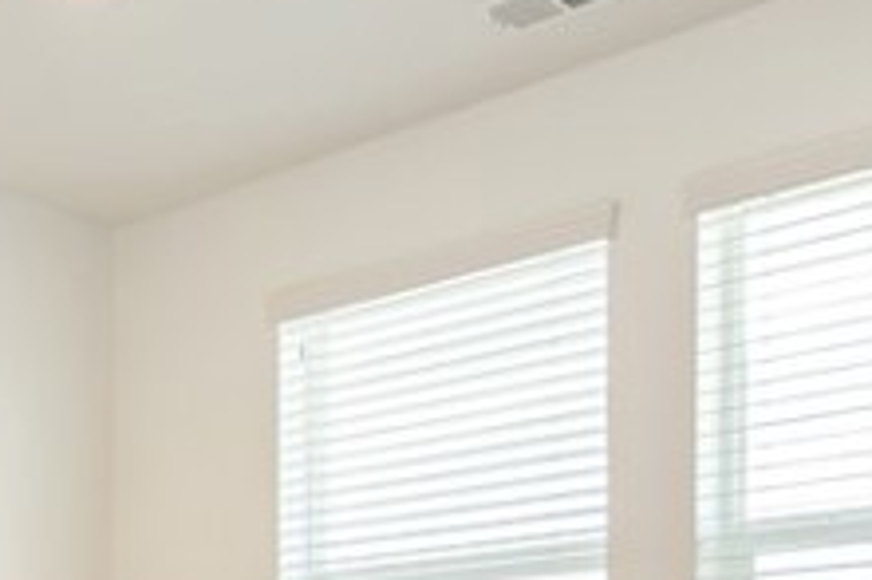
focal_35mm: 65
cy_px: 846
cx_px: -118
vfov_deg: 18.7
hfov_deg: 27.9
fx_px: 1573
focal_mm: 14
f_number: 5.6
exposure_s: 1/125
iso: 250
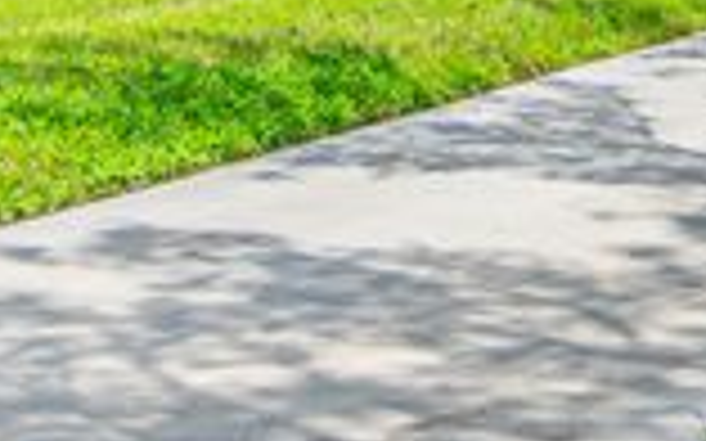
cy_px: -205
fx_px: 2058
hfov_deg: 18.7
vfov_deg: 11.7
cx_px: 782
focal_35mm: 107
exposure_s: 1/2500
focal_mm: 22
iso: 100
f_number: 11
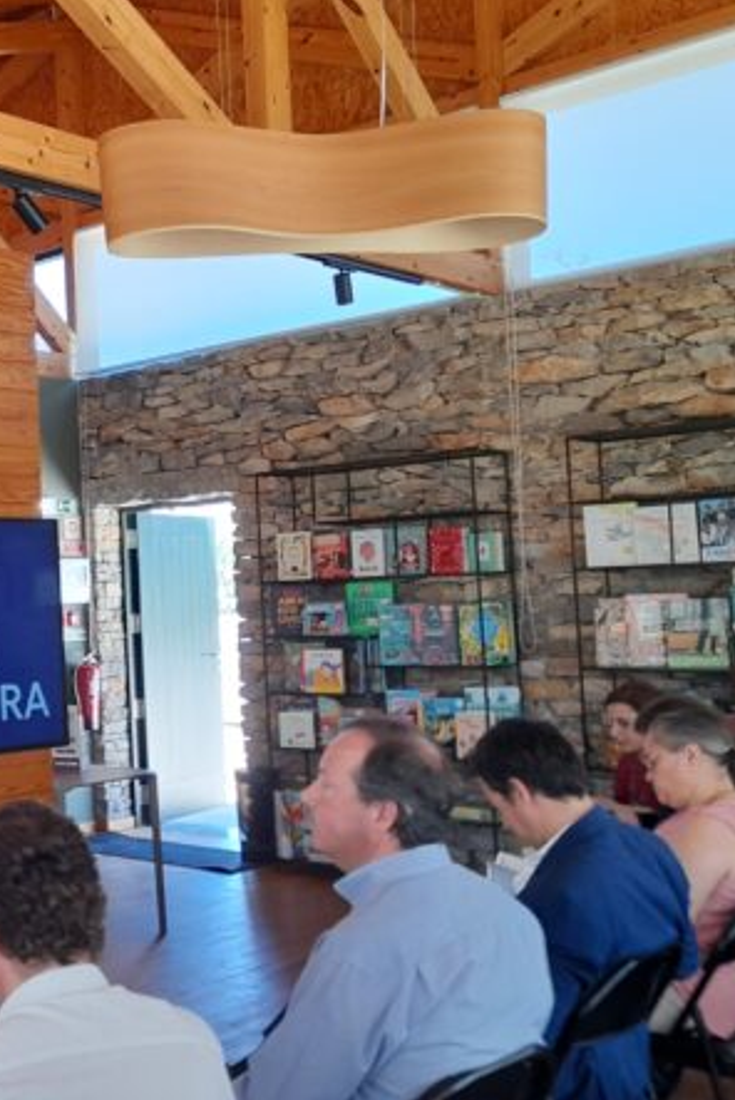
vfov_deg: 44.5
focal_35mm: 44
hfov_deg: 28.2
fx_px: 1345
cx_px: -40
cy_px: 530
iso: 50
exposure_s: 1/50
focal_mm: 4.6
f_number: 2
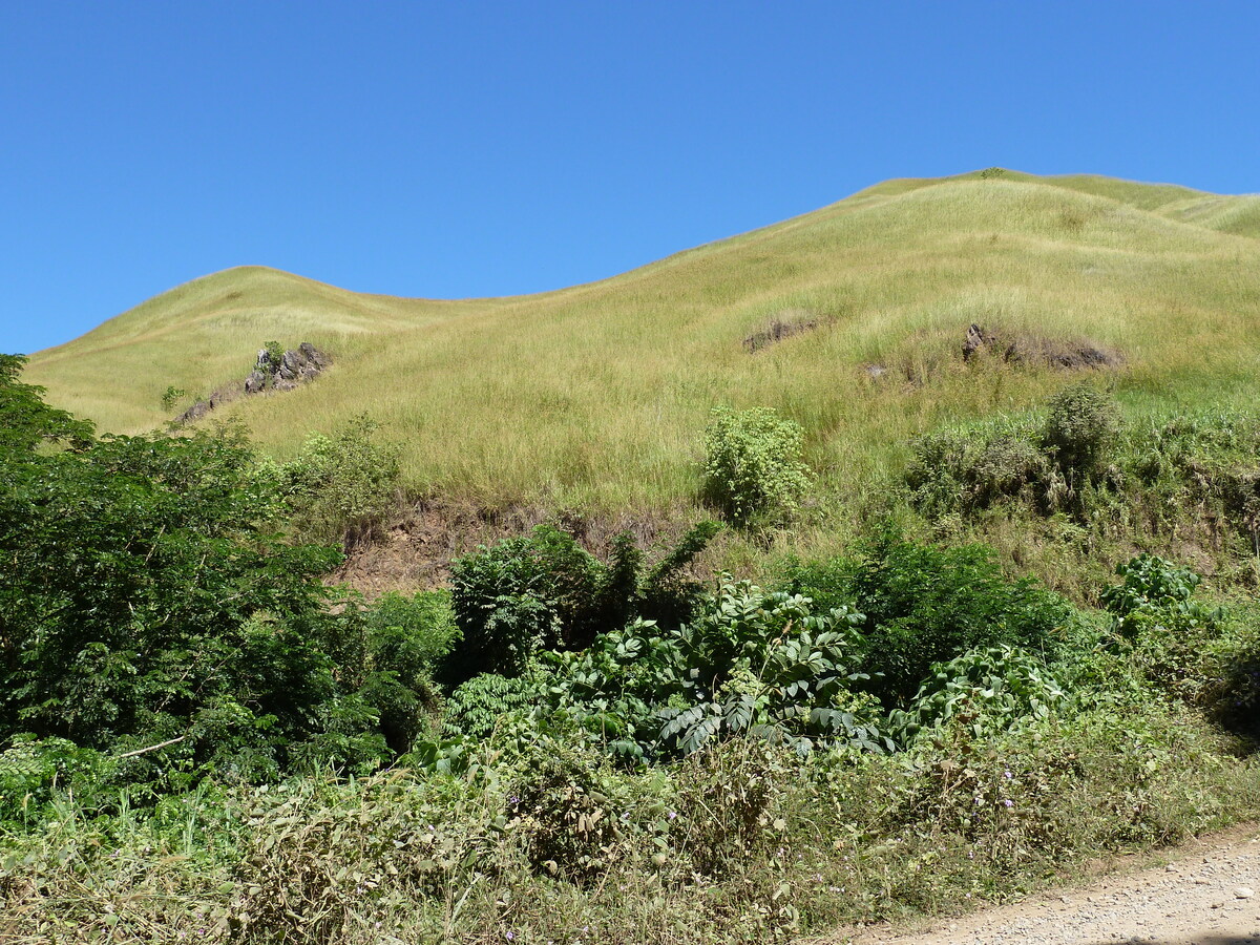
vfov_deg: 44.2
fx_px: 1165
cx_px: 630
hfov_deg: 56.8
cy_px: 472
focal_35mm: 32
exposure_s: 1/400
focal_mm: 5.3
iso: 80
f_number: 4
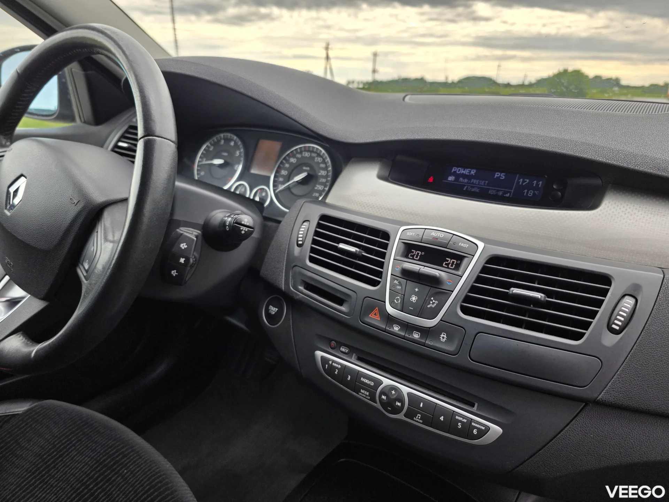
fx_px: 445
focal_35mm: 23
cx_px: 334
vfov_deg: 58.9
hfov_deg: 73.9
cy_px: 251
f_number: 1.7
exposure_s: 1/180
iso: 32
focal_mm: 6.3
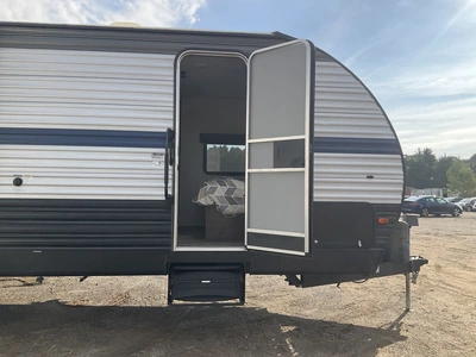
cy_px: 178
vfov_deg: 48.2
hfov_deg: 61.7
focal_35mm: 29
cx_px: 238
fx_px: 399
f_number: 1.8
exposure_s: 1/1451
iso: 25
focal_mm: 3
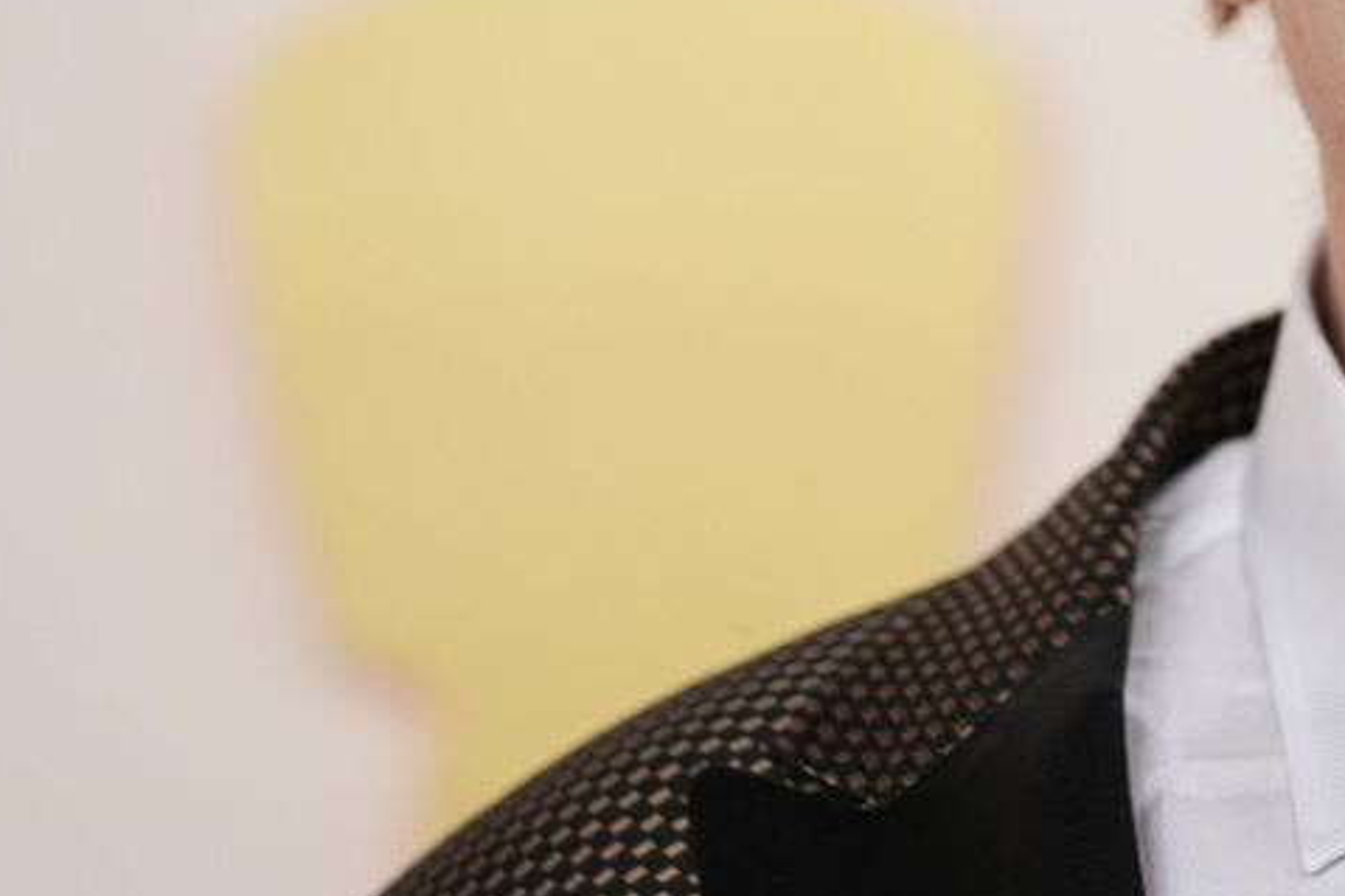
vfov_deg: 2.7
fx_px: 18710
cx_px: 1334
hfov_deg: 4.1
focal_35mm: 501
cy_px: -31
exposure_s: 1/200
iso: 640
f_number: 2.8
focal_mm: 200
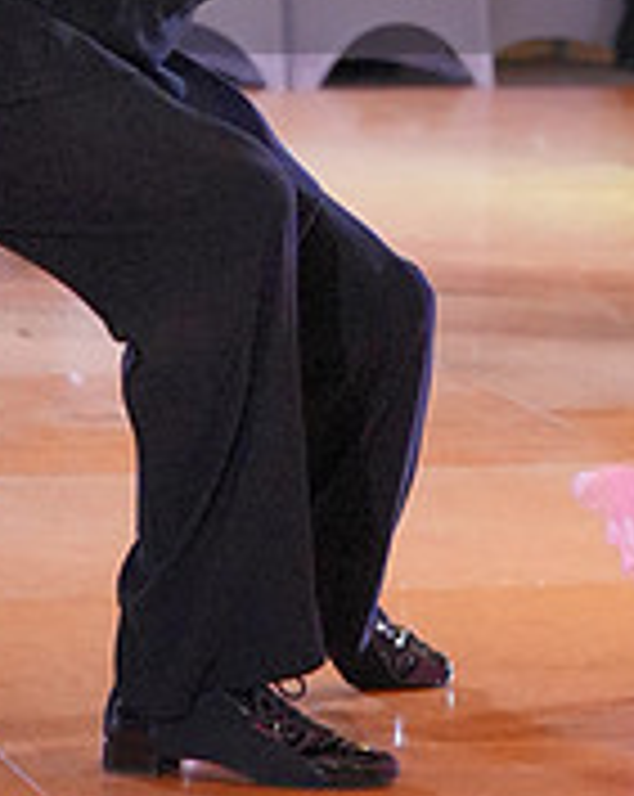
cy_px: -94
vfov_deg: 5.2
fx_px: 8771
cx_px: 695
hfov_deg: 4.1
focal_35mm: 373
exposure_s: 1/500
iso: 6400
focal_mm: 81
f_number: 3.5
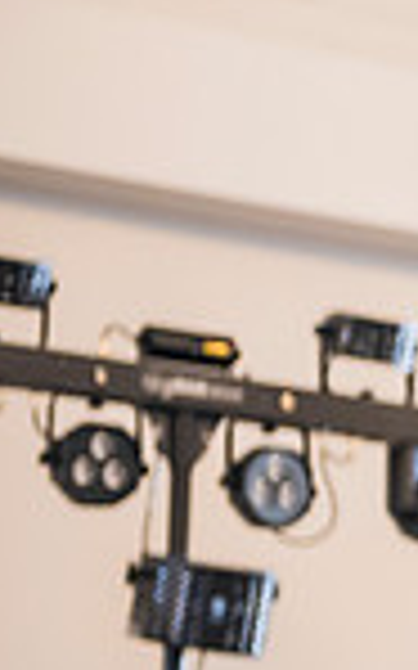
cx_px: 1223
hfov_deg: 5.1
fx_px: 4488
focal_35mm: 246
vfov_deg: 8.5
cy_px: 416
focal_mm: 62
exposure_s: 1/125
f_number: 2.8
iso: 1600
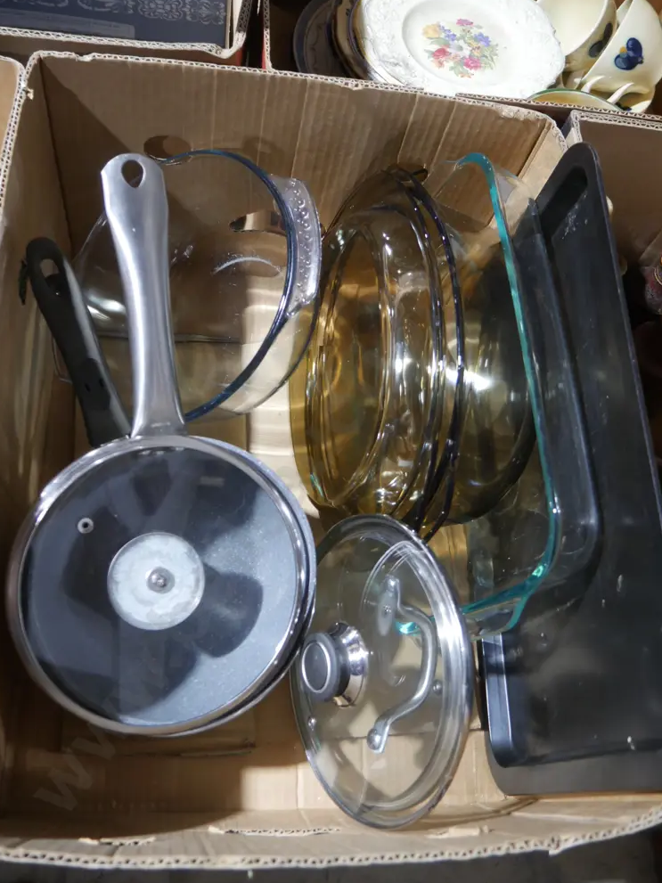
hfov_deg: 45.4
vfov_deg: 58.4
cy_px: 444
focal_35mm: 31
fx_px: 791
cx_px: 321
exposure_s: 1/60
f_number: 3.6
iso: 1250
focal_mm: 15
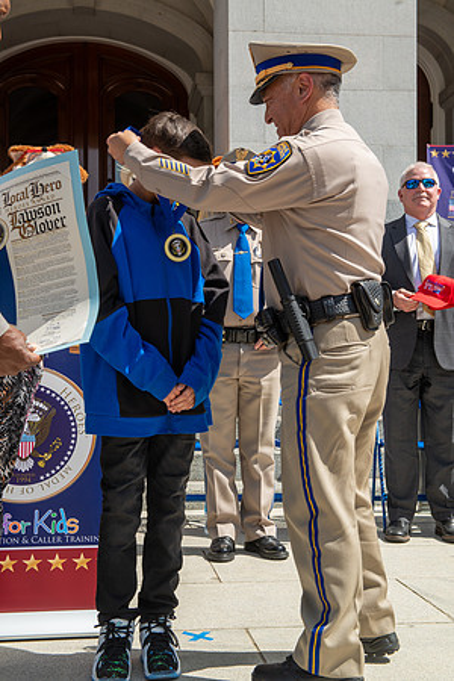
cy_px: 340
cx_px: 227
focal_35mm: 52
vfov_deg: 38.2
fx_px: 984
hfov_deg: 26.0
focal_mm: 52
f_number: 8
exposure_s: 1/160
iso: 100
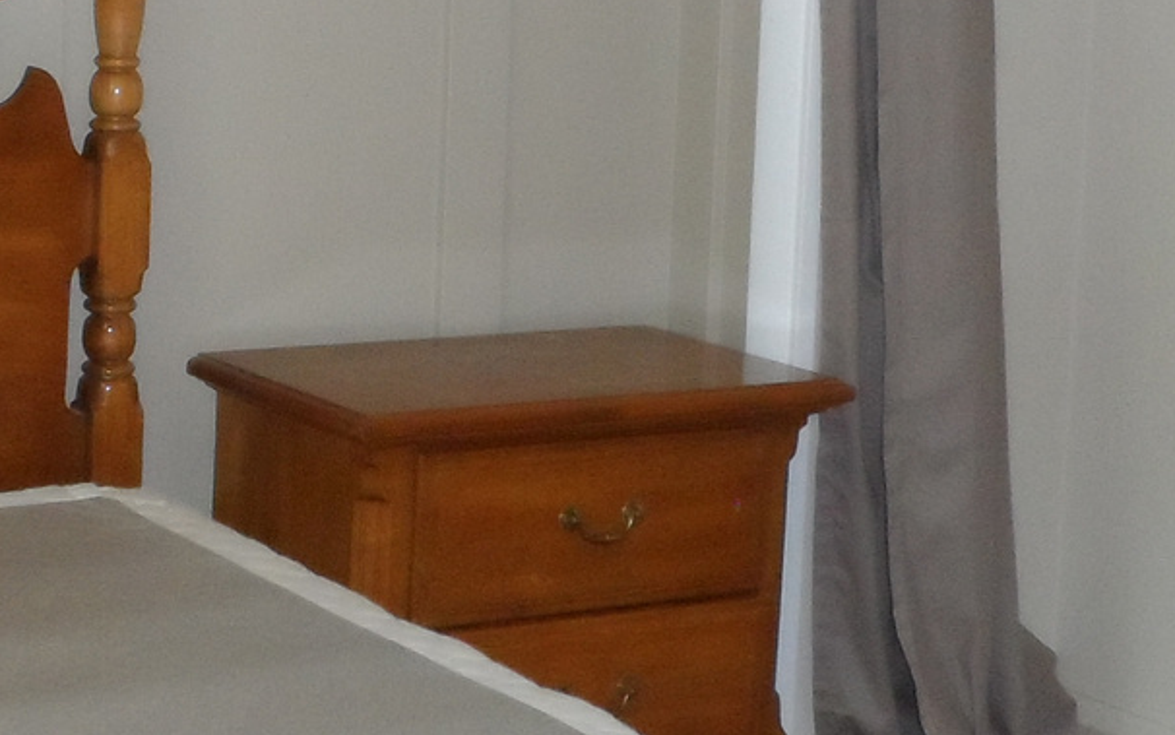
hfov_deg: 23.9
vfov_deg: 15.1
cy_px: 208
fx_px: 2754
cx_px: 322
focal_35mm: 86
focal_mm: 4
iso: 320
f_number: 3.2
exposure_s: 1/30
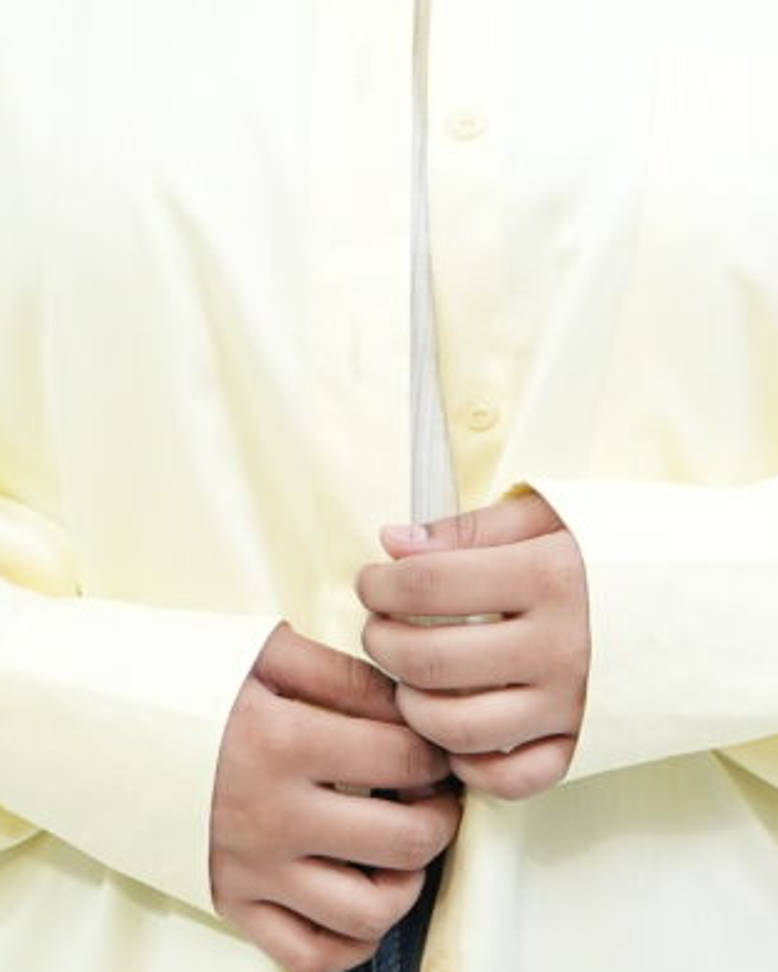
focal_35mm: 215
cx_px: 404
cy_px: 1009
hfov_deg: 7.2
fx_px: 6186
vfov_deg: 8.9
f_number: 2.8
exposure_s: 1/200
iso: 640
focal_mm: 35
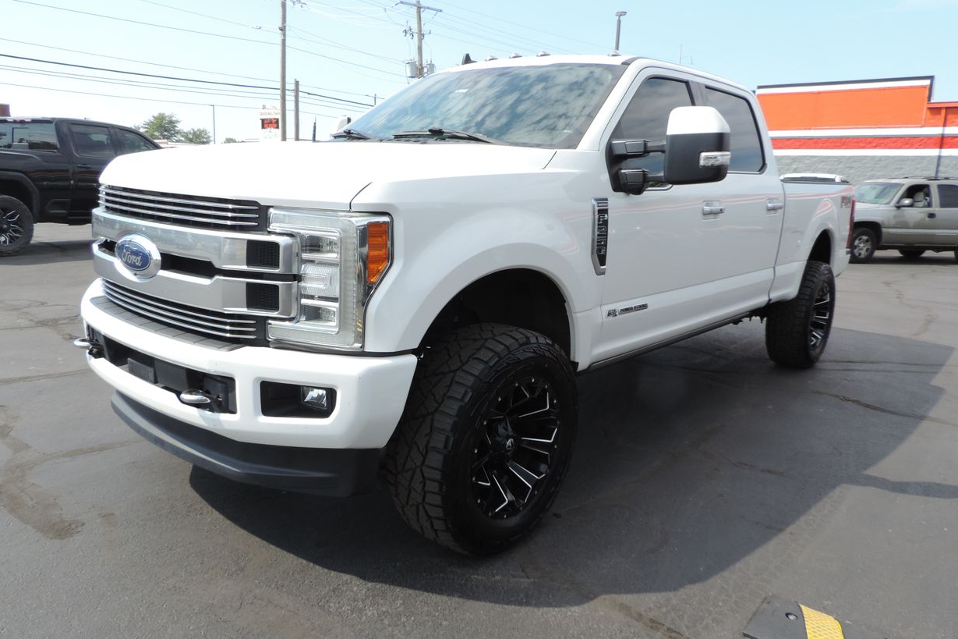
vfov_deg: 49.5
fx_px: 692
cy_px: 339
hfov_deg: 69.4
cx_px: 467
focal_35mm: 26
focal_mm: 4.3
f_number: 3
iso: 80
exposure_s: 1/640
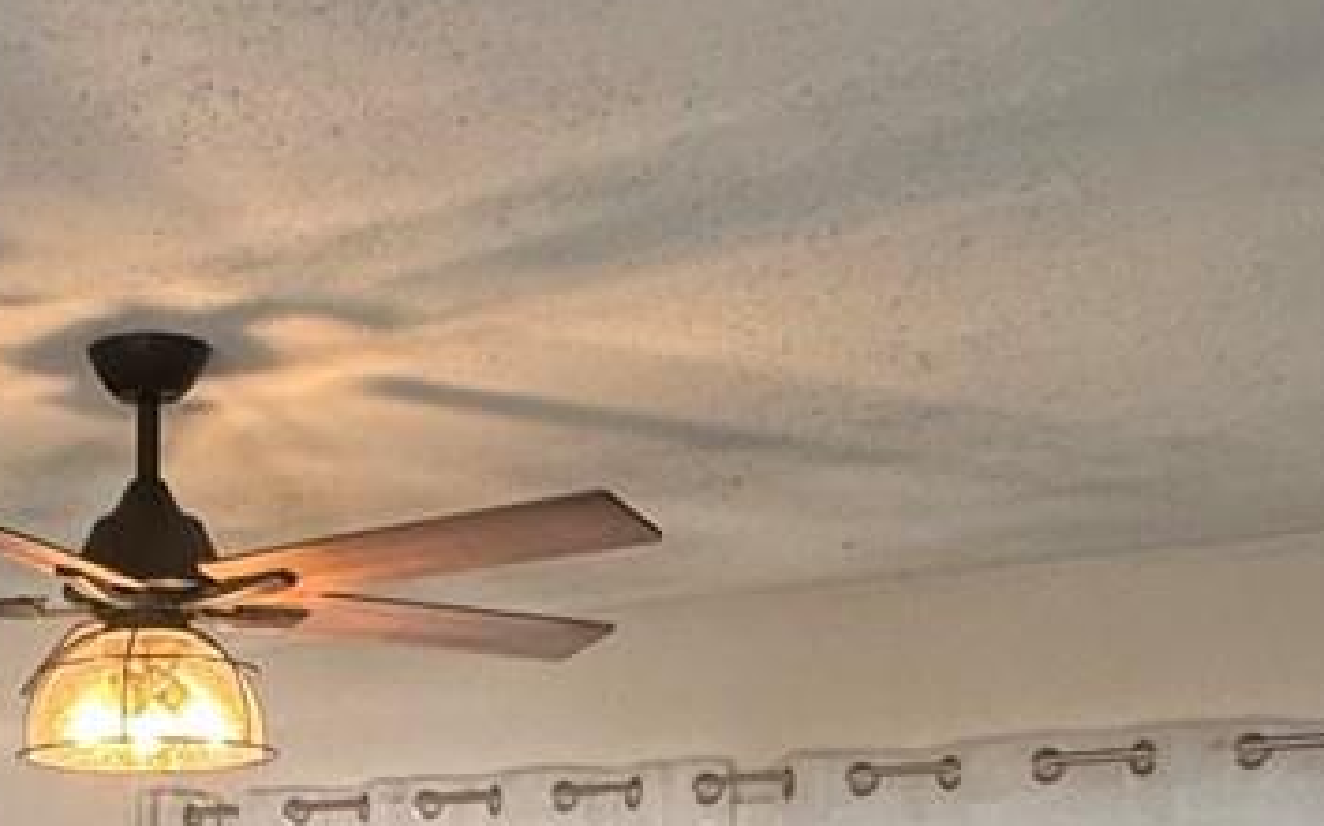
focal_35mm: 67
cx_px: 4
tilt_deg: -5.0
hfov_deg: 28.7
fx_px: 2417
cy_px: 1252
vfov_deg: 17.4
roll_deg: +0.2
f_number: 2.2
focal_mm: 2.22
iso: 250
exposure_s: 1/120
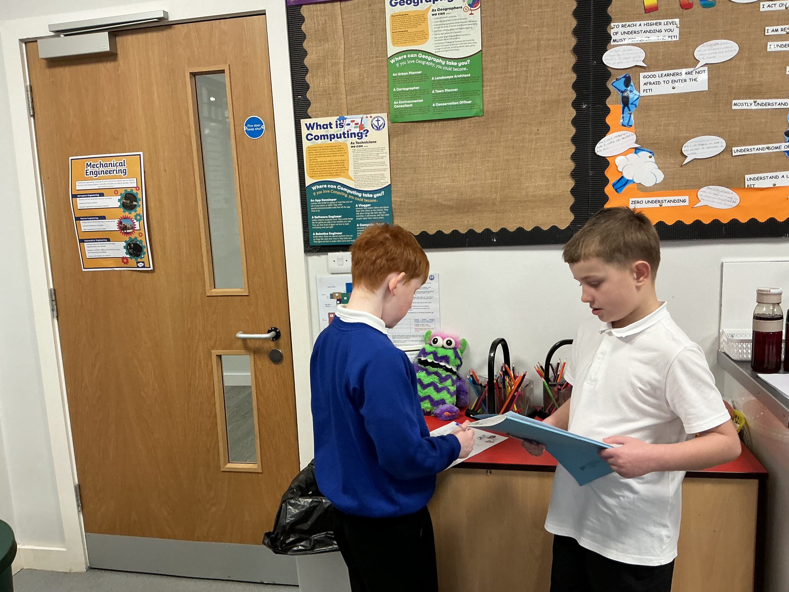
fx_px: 661
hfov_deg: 61.7
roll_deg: +2.8
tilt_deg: -9.4
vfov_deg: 48.2
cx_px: 394
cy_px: 296
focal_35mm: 29
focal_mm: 3
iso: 100
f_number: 1.8
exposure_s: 1/60
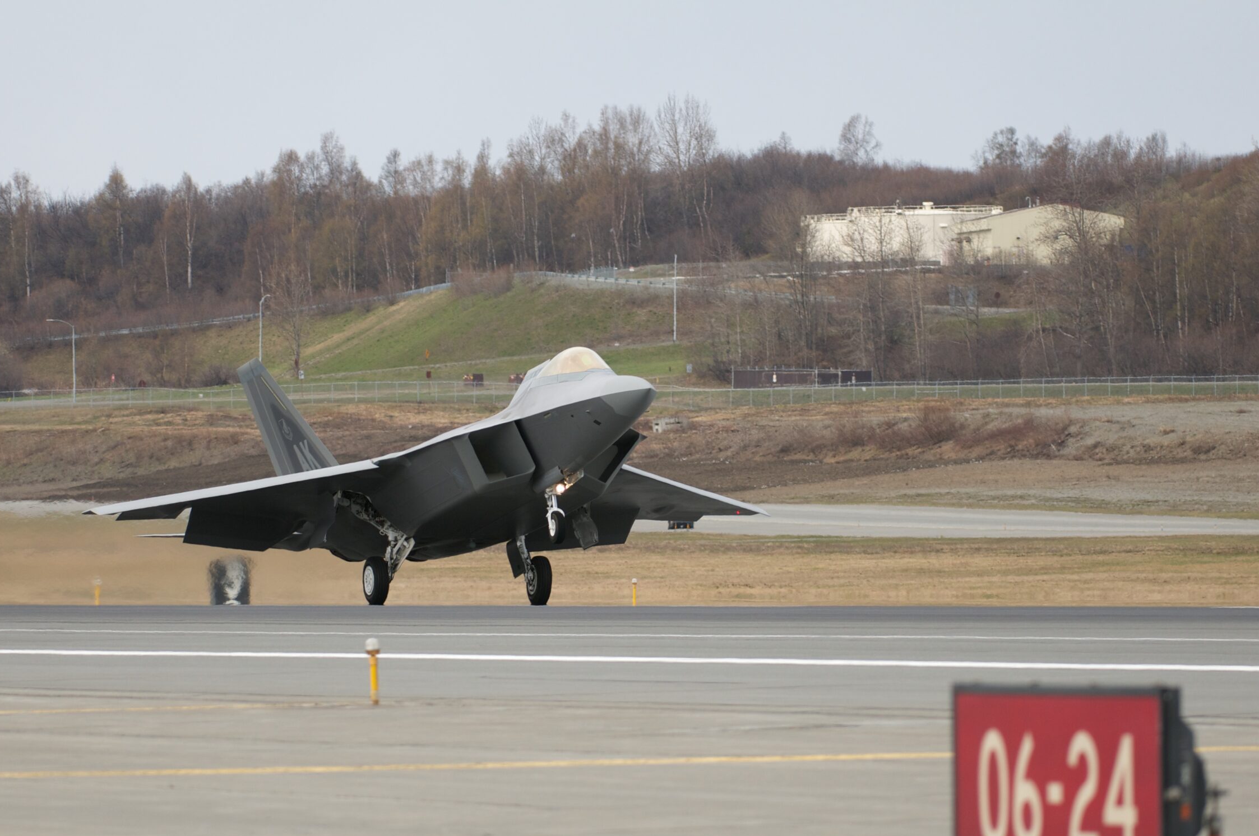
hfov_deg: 6.0
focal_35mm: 342
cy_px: 467
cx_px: 596
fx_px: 11944
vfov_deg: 4.0
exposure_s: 1/1000
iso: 200
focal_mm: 200
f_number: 4
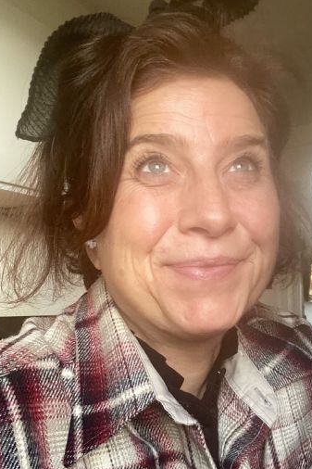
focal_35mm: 37
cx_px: 184
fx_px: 481
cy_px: 247
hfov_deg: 35.8
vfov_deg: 51.9
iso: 125
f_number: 2.2
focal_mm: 2.71
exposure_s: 1/60
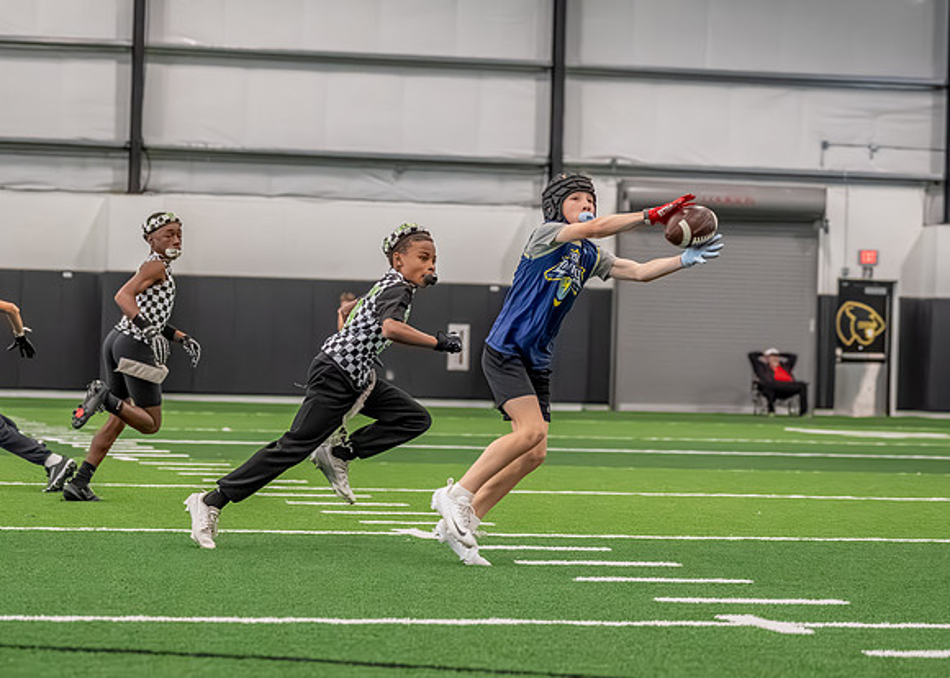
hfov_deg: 16.7
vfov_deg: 12.0
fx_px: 3234
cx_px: 454
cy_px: 287
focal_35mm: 120
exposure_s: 1/1000
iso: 6400
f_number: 2.8
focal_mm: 70
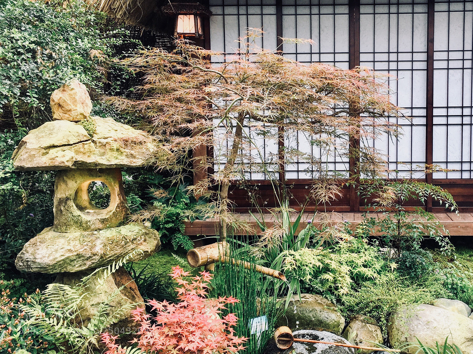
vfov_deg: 48.2
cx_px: 236
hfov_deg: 61.7
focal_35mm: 29
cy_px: 177
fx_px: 396
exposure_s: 1/299
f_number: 2.2
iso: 25
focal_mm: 4.15
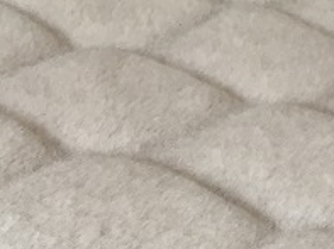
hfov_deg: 16.6
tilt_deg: -34.8
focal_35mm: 118
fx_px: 1136
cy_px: 386
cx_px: 73
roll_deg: -3.0
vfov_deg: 11.9
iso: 40
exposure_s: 1/33
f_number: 2.2
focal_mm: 4.15
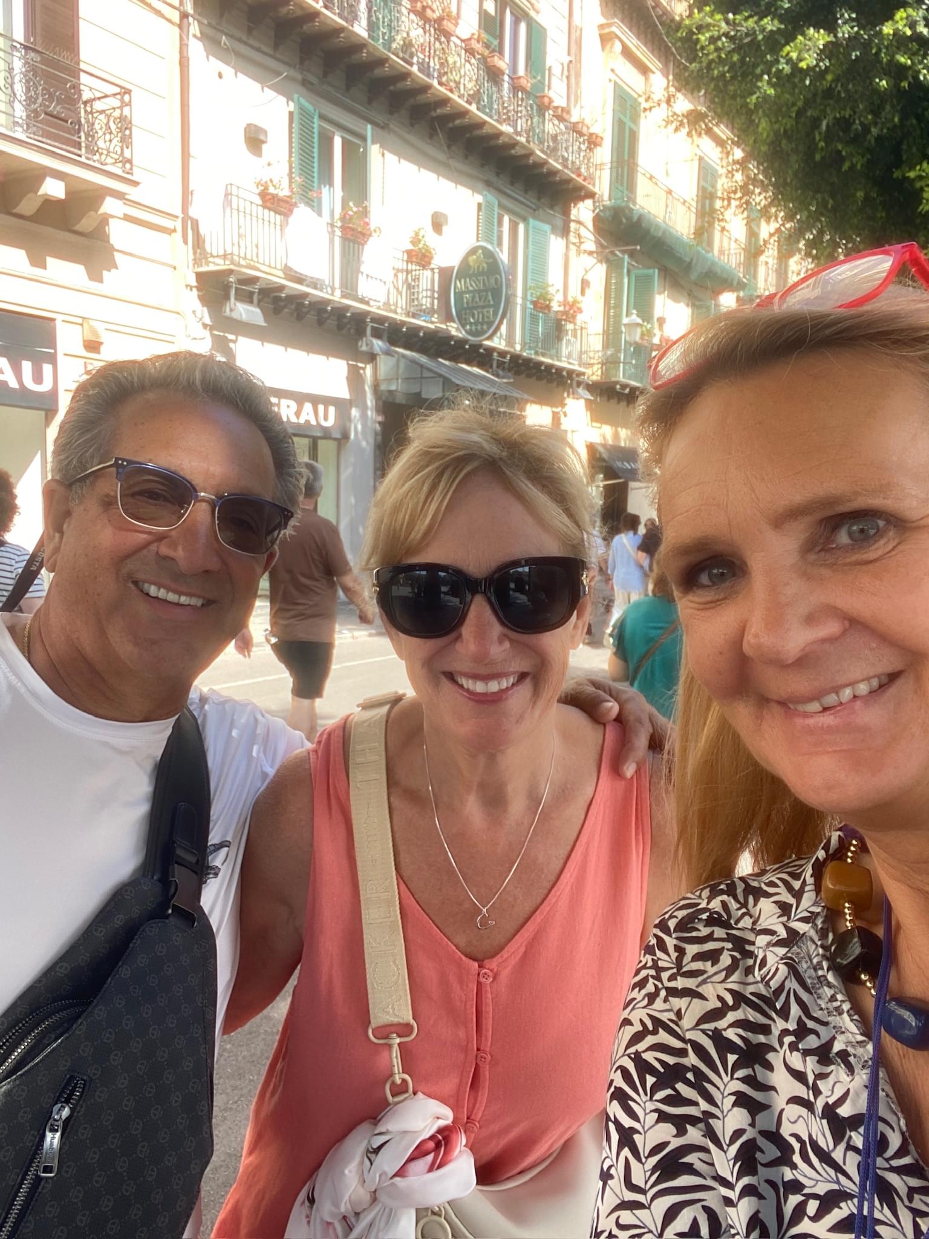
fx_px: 1073
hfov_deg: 46.8
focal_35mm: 30
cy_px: 620
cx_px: 464
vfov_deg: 60.0
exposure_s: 1/122
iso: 32
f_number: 2.2
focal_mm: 2.71
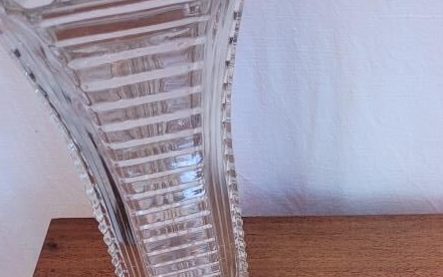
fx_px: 773
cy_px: 510
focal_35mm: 64
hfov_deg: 31.6
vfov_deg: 16.7
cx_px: 316
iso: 200
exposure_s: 1/100
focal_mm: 5.4
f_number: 1.8
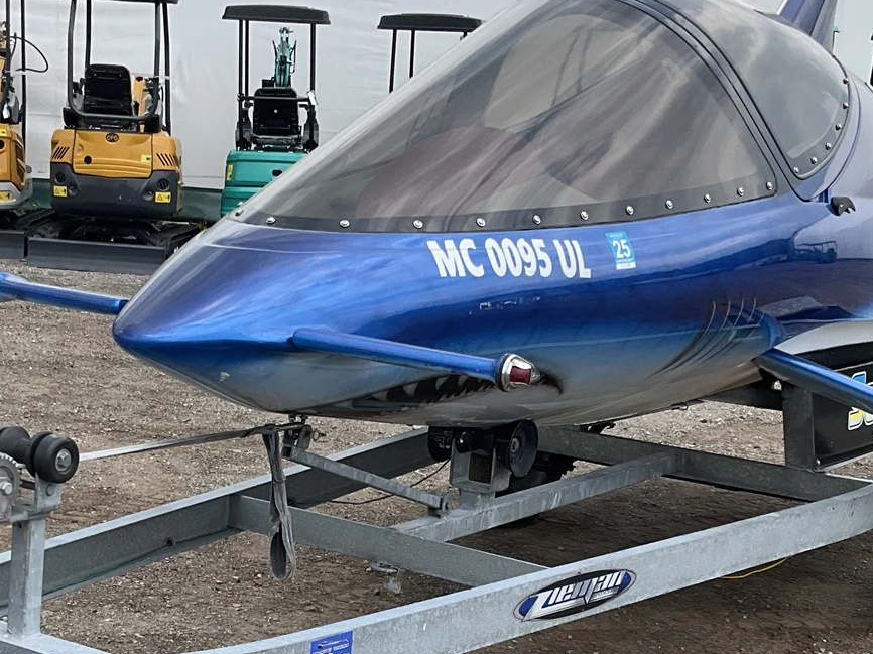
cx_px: 323
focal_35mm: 67
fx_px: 1689
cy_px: 502
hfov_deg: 28.9
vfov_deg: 21.7
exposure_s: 1/883
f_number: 1.8
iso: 25
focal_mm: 3
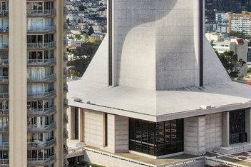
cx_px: 29
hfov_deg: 18.3
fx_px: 766
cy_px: 4
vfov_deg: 12.3
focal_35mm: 110
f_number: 3.1
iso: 100
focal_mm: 5.33
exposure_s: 1/320
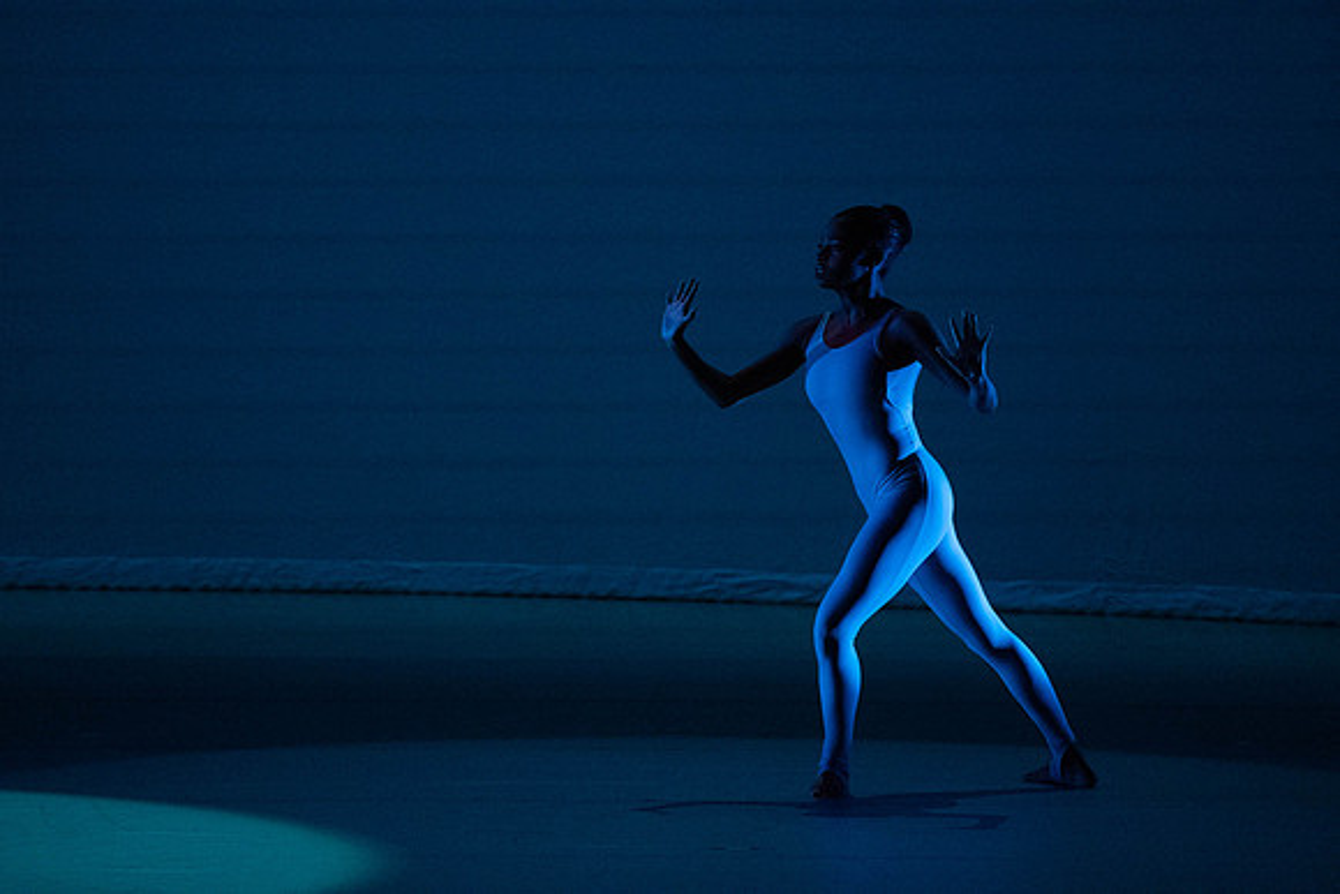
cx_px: 670
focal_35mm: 370
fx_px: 13775
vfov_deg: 3.7
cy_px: 447
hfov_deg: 5.6
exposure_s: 1/400
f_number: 5.6
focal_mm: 370
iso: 16000
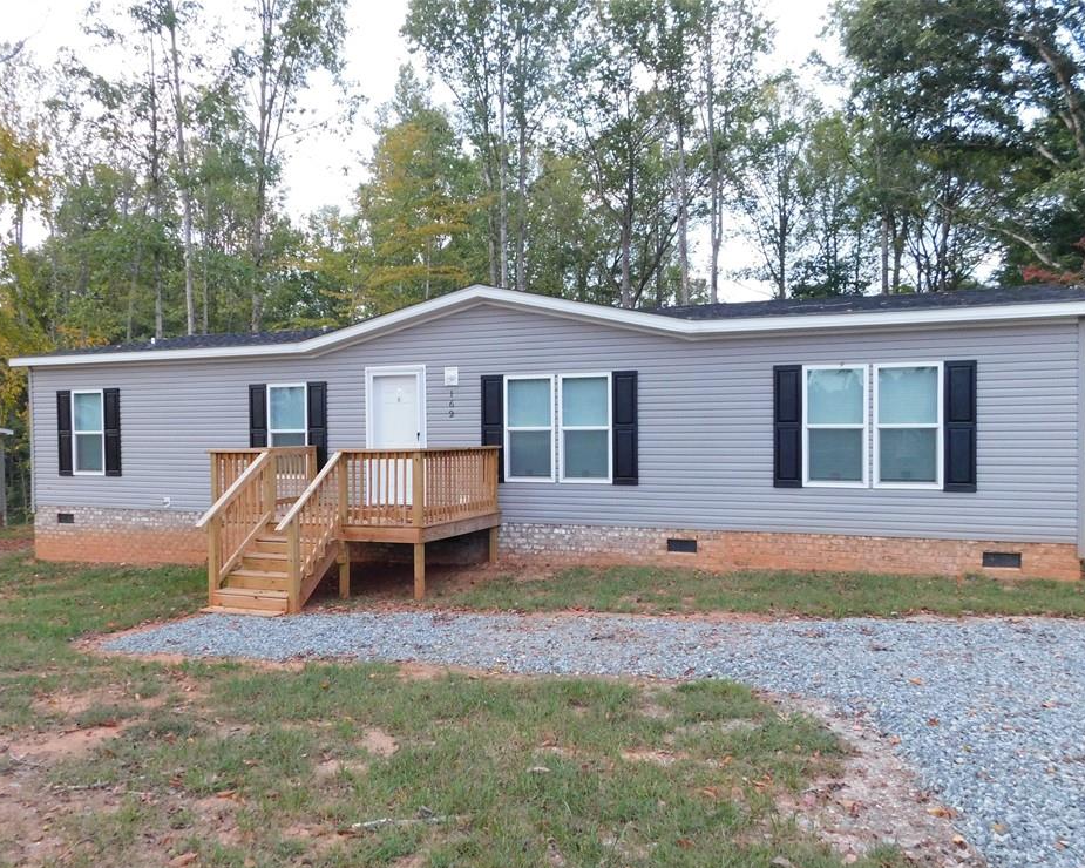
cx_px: 525
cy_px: 449
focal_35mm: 27
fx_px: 867
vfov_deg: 53.2
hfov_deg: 64.1
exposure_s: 1/30
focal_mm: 4.5
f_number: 3.1
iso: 360
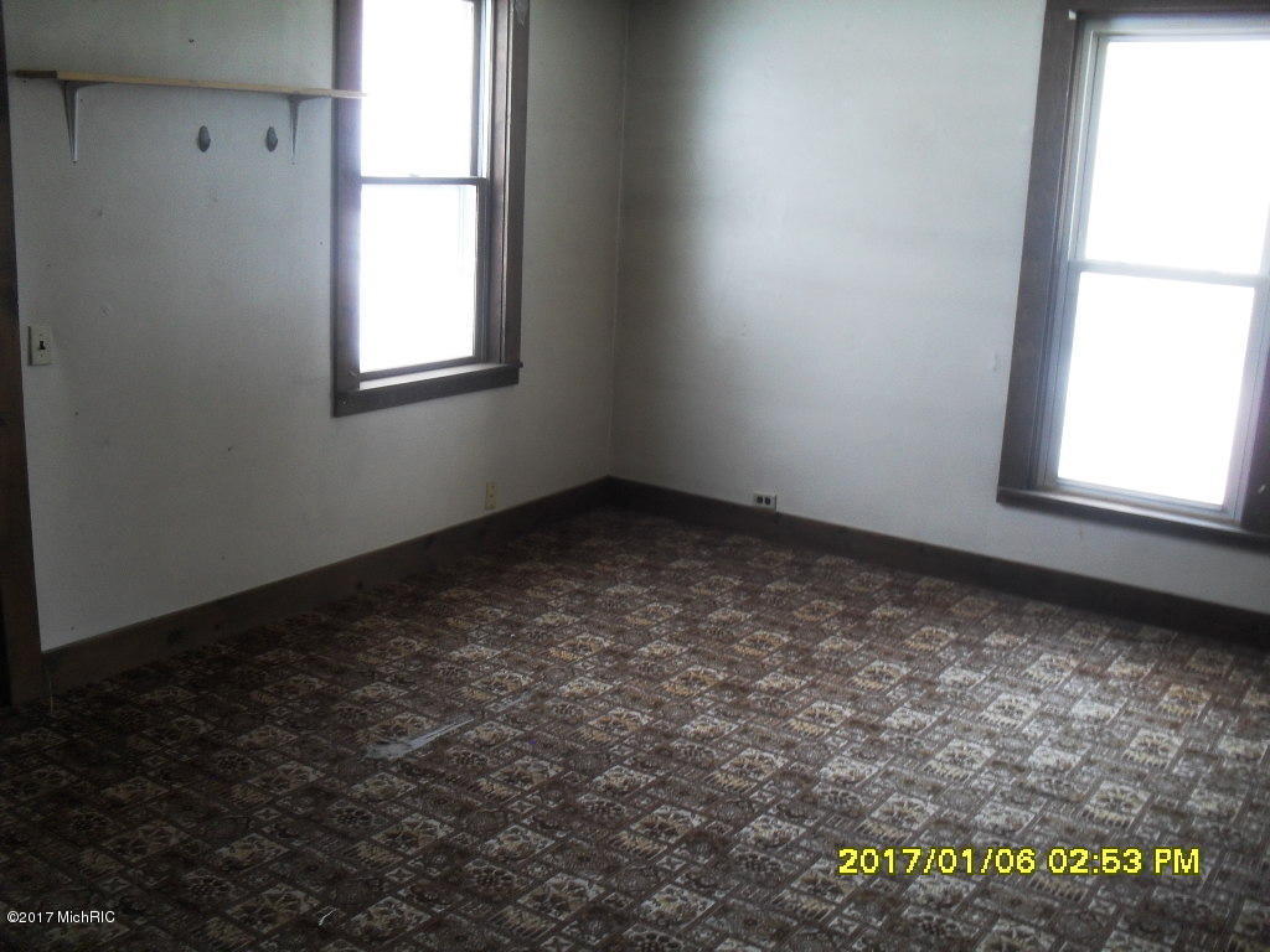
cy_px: 476
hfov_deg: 52.6
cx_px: 635
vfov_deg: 40.7
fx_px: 1284
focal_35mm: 35
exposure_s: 1/45
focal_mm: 6.3
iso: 120
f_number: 3.2
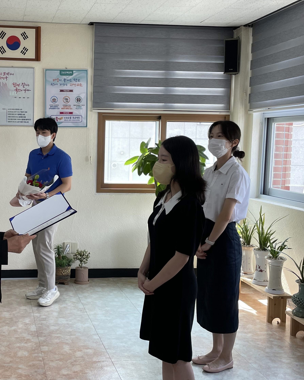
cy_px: 183
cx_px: 58
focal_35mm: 46
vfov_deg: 40.3
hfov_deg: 31.8
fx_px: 517
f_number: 1.6
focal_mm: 4.2
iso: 50
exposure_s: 1/120
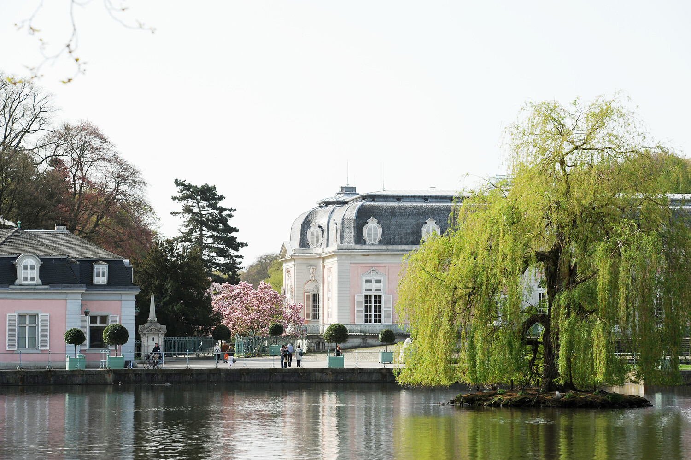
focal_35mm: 116
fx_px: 2225
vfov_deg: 11.8
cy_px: 230
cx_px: 346
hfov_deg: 17.7
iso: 200
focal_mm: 116
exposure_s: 1/500
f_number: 8
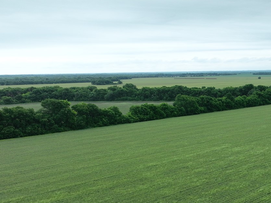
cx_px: 291
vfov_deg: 24.0
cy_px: 189
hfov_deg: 29.7
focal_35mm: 59
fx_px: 462
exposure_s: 1/1000
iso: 200
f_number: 2.8
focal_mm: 12.29
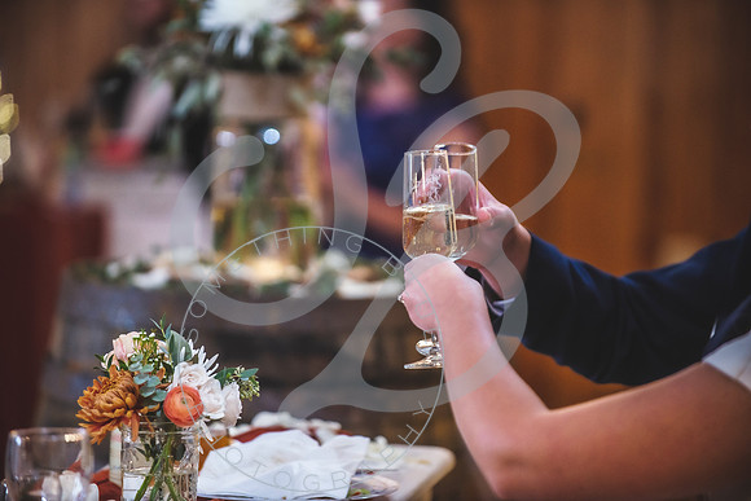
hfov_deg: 10.3
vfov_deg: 6.9
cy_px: 250
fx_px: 4173
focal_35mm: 200
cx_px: 376
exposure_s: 1/200
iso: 1000
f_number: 2.8
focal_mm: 200
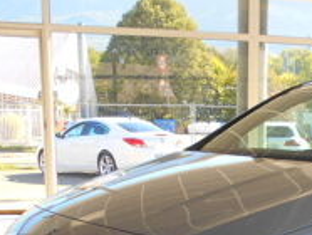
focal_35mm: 67
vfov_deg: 20.9
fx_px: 605
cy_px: 258
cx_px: 310
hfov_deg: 27.3
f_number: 3.2
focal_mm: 4.6
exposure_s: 1/125
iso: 80
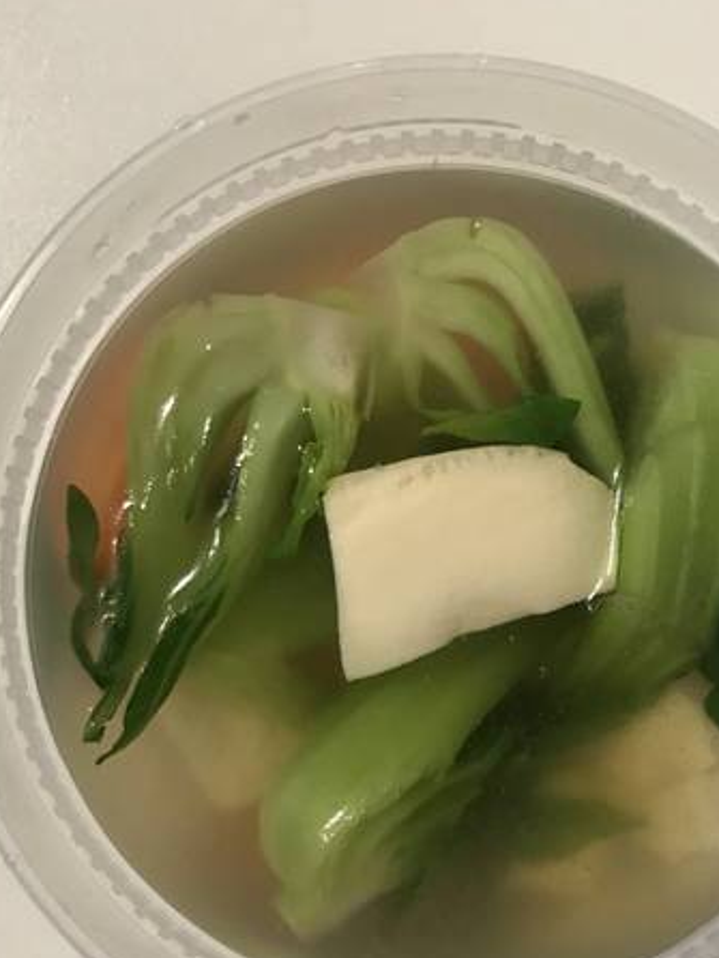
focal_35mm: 46
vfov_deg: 41.0
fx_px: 1273
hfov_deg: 31.4
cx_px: 459
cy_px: 590
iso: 64
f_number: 1.8
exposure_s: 1/15
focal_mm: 3.99
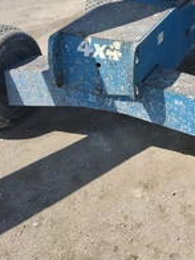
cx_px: 172
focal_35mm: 51
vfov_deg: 36.8
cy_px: 74
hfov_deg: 27.6
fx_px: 383
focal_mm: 3.08
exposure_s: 1/1241
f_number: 2
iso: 50
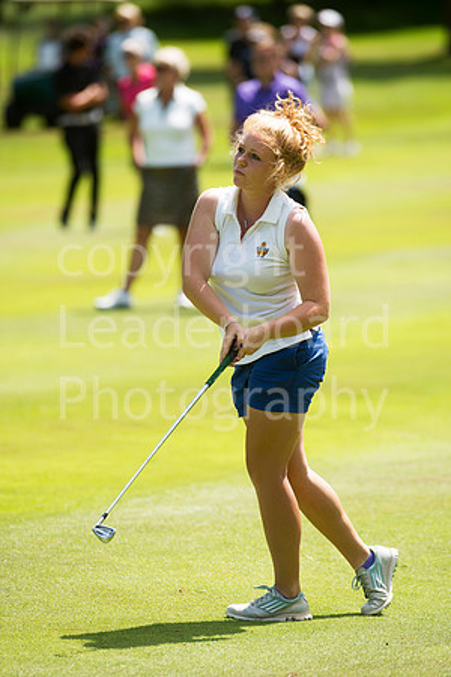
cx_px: 226
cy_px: 338
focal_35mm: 300
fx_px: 5637
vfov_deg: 6.9
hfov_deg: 4.6
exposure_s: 1/1250
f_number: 5.6
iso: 400
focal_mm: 300
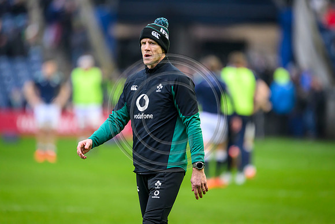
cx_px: 168
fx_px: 5212
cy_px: 112
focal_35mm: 560
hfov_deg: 3.7
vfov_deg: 2.5
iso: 3200
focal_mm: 560
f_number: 4
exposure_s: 1/1000
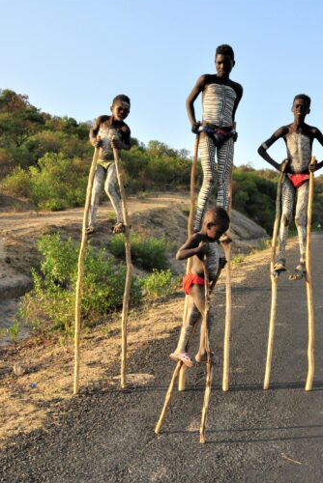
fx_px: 618
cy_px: 241
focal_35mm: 46
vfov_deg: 42.7
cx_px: 247
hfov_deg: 28.8
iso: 800
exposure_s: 1/500
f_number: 11
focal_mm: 20
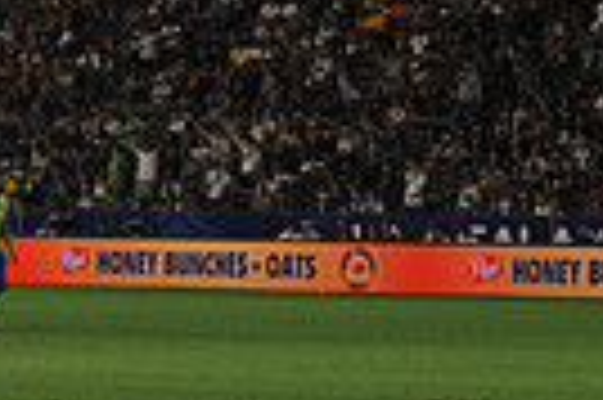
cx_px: -162
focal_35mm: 303
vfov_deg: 4.5
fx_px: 5069
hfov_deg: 6.8
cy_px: -175
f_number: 2.8
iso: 1600
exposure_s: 1/2000
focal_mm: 70
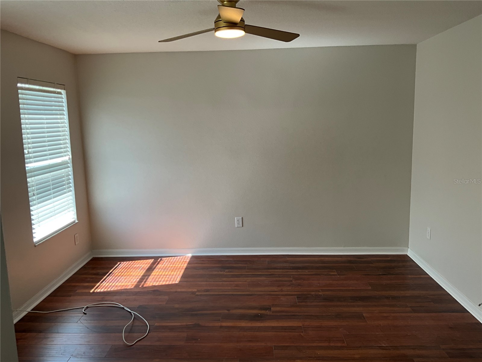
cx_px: 241
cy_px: 181
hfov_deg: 61.7
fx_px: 404
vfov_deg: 48.2
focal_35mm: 29
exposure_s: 1/120
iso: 16
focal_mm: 3
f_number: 1.8
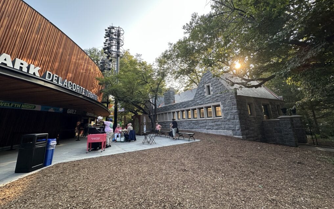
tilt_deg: +14.4
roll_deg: +2.0
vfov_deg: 74.4
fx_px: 137
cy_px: 90
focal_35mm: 15
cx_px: 168
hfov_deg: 101.5
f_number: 2.2
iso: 40
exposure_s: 1/171
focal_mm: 2.22
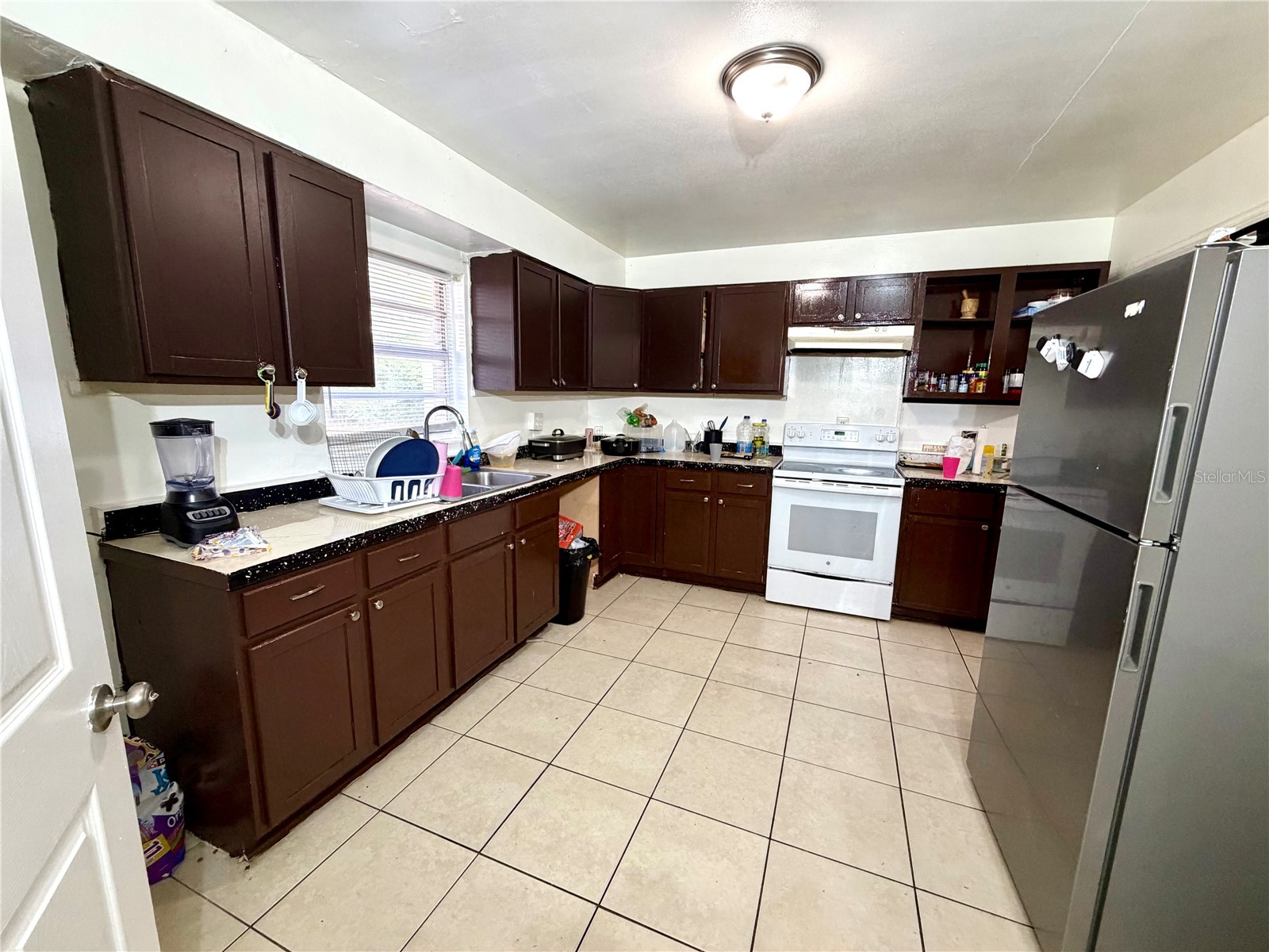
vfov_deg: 85.7
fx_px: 513
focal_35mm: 14
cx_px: 634
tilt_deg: -9.0
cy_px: 476
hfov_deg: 102.1
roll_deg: +0.2
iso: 250
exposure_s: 1/65
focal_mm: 2.22
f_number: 2.2
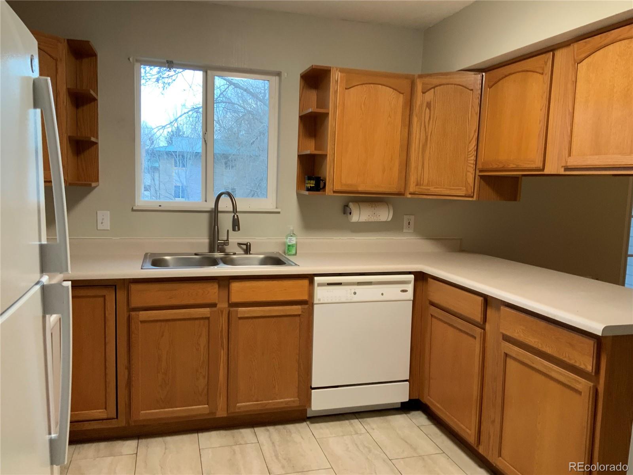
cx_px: 316
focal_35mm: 29
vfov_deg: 48.2
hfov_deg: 61.7
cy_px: 238
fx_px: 530
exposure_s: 1/60
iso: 100
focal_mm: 3
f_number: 1.8
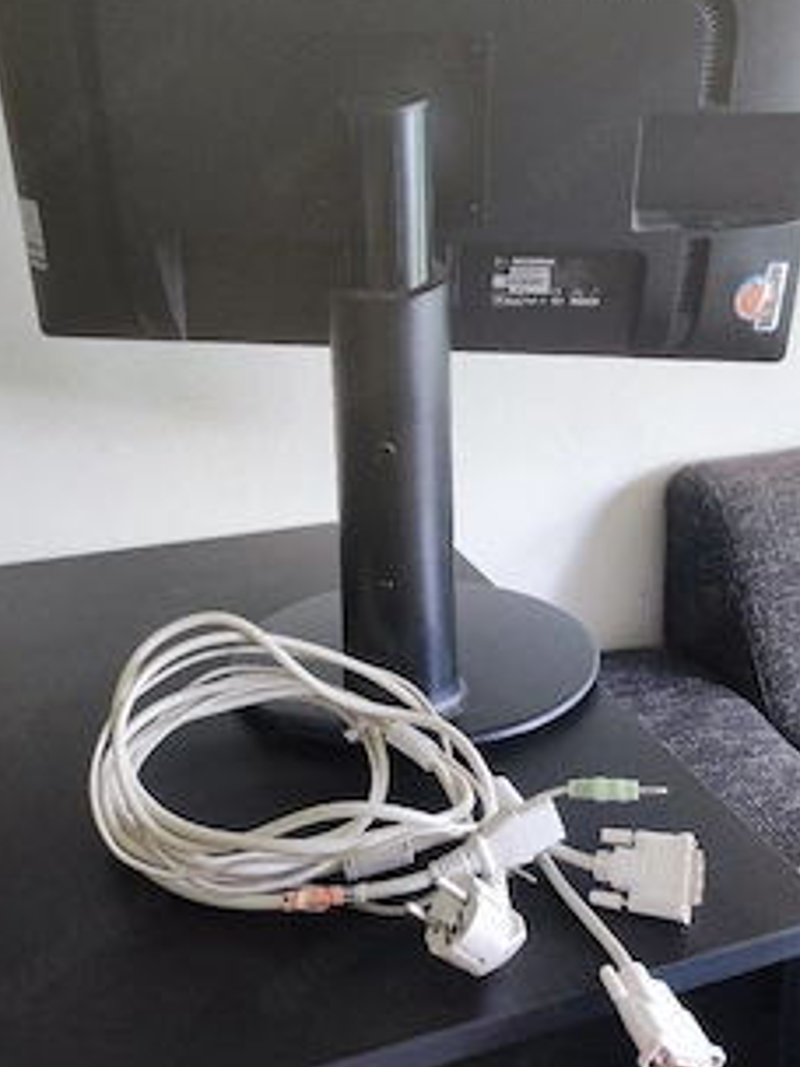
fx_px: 1017
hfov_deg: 42.9
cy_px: 426
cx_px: 435
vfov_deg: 54.9
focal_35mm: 33
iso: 934
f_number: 1.79
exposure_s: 1/33
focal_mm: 4.7
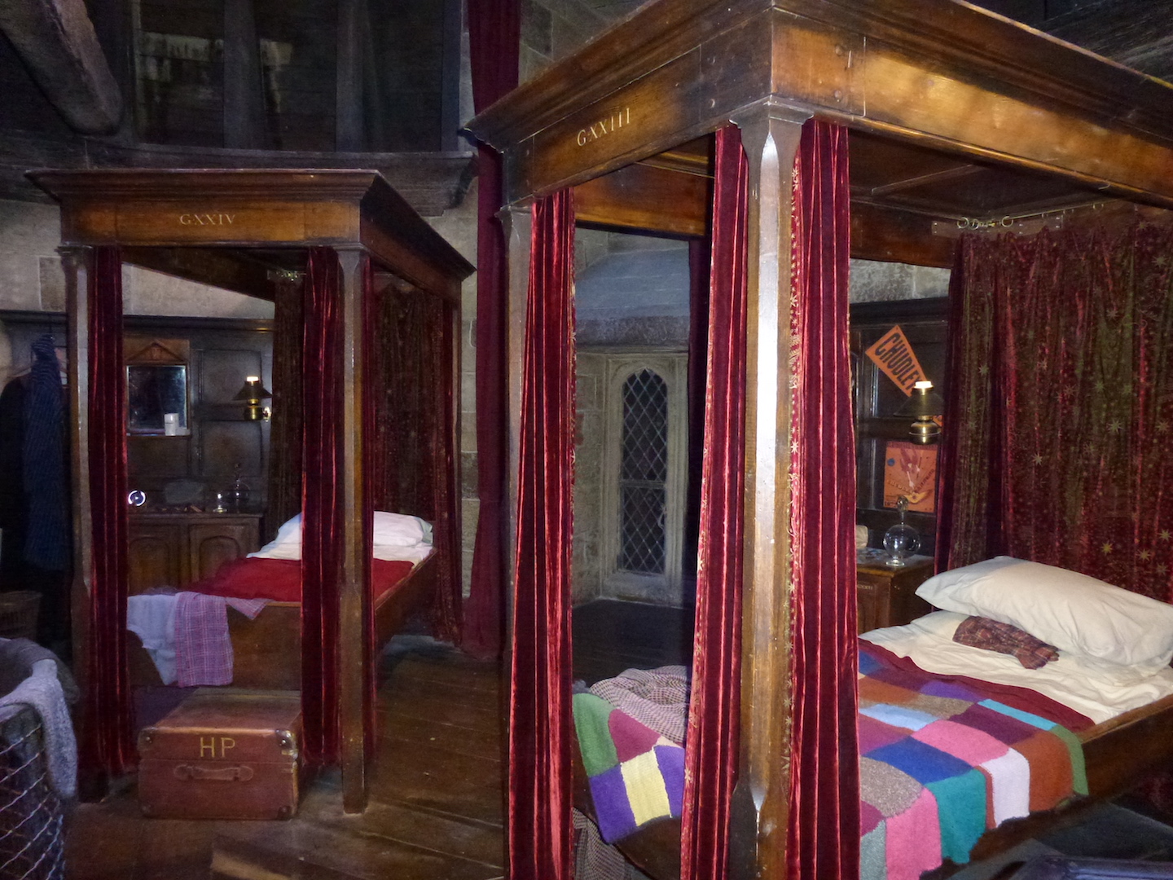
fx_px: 813
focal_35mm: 24
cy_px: 440
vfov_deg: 56.8
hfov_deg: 71.6
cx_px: 586
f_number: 3.3
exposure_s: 1/60
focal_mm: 4.3
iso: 800
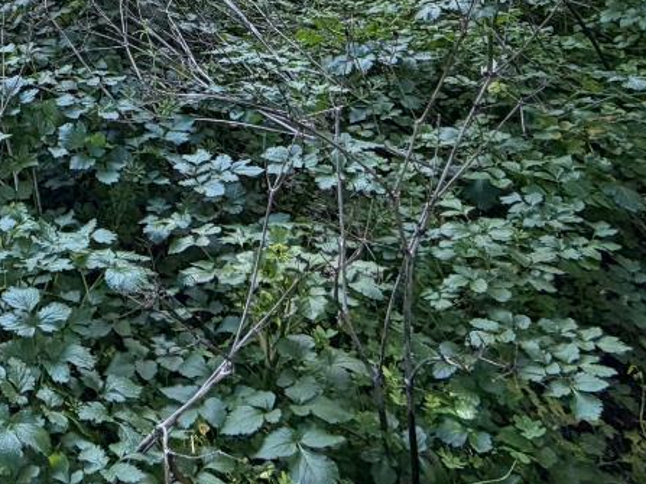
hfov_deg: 35.6
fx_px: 877
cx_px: -35
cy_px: -187
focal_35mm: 47
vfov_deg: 25.4
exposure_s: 1/215
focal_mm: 2.22
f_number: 2.2
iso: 50
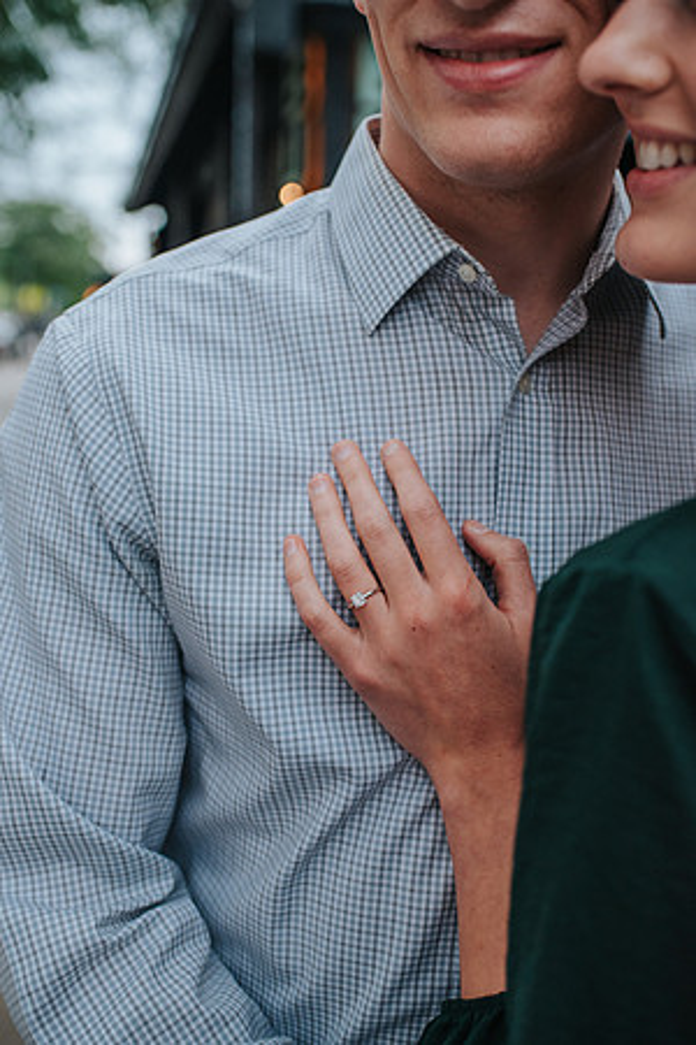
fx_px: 1015
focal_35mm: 35
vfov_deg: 54.4
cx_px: 348
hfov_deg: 37.9
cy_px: 522
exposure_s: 1/400
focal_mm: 35
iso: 1000
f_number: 2.8
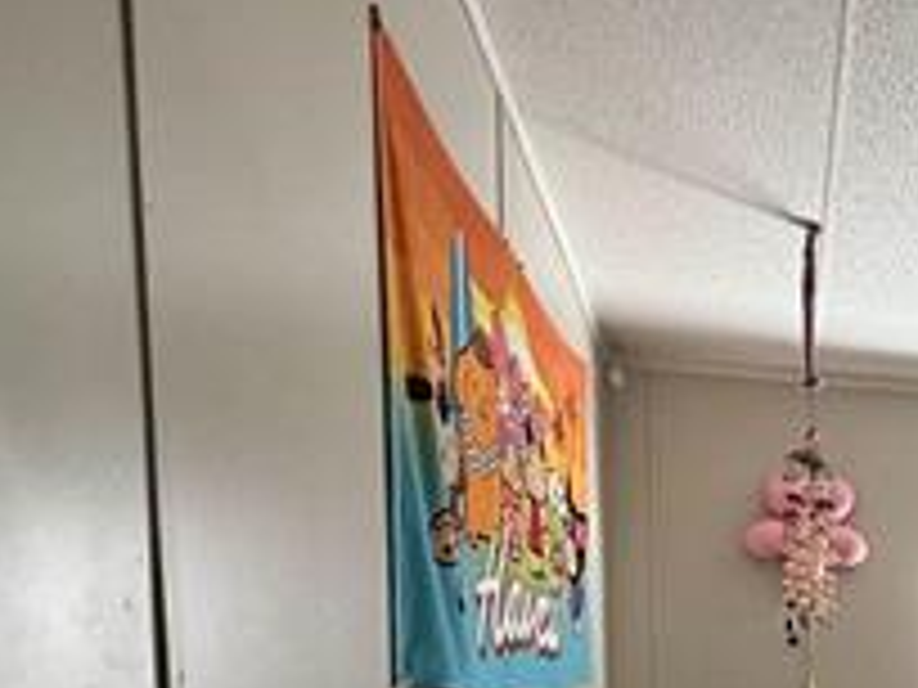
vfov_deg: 29.3
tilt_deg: -7.2
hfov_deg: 35.1
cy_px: 778
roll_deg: -1.6
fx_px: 1167
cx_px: 1071
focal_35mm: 44
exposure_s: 1/60
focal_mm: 2.22
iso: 500
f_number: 2.2
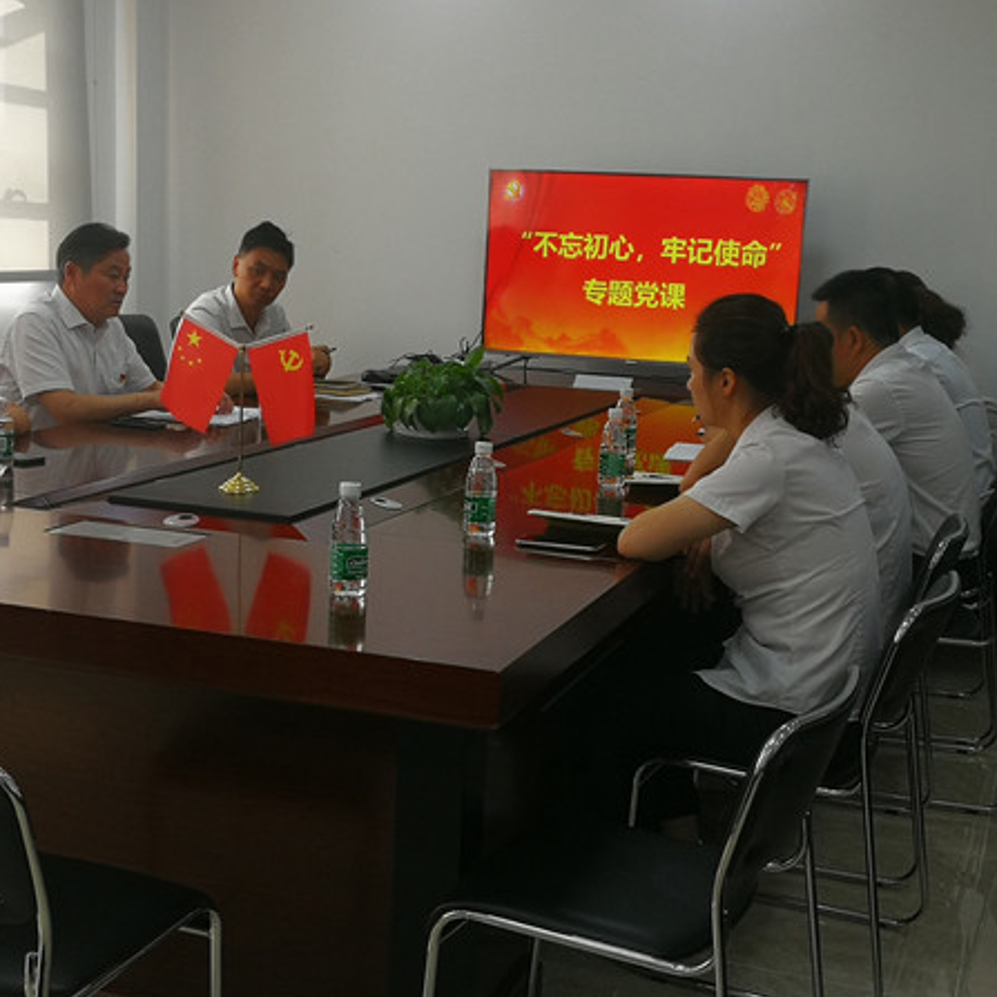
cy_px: 532
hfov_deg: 36.1
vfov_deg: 36.0
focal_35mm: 47
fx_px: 1532
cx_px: 477
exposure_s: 1/50
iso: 64
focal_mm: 3.95
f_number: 2.2
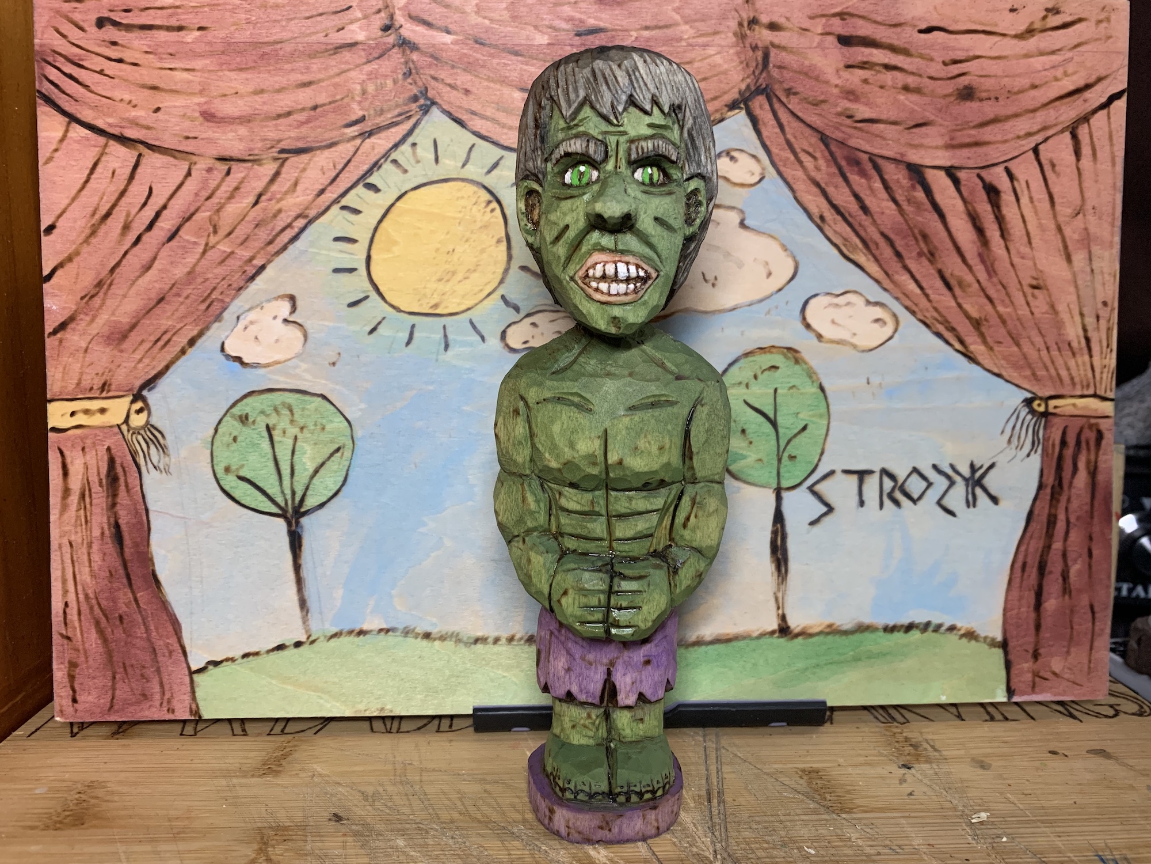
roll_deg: -0.8
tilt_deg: -8.3
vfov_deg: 53.1
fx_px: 865
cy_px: 432
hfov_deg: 67.3
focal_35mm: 26
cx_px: 576
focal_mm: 4.25
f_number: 1.8
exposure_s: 1/60
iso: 250
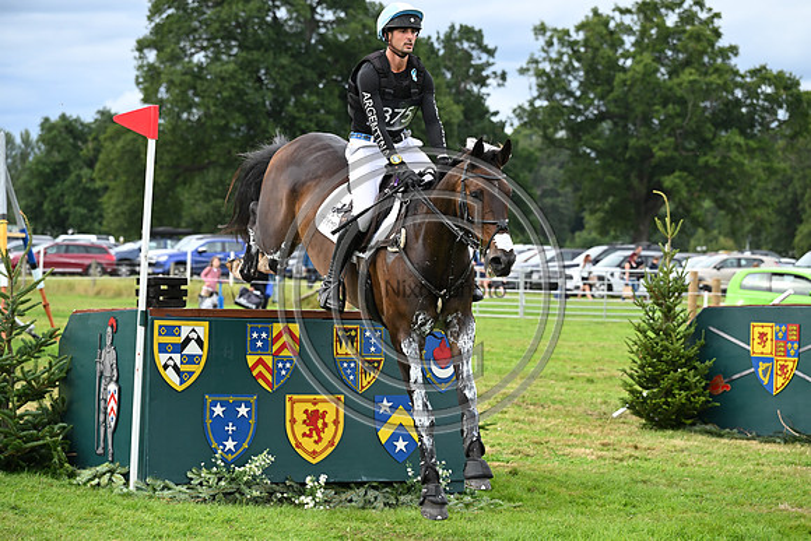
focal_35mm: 120
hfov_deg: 17.1
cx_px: 406
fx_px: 2704
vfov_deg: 11.4
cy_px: 270
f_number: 5.6
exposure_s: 1/1250
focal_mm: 120
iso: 1100
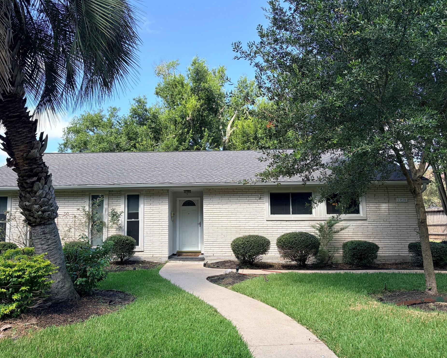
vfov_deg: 51.5
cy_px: 180
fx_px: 370
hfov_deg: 62.1
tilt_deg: +6.3
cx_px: 201
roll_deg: +1.6
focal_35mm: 28
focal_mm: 5.96
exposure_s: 1/945
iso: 64
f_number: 1.6
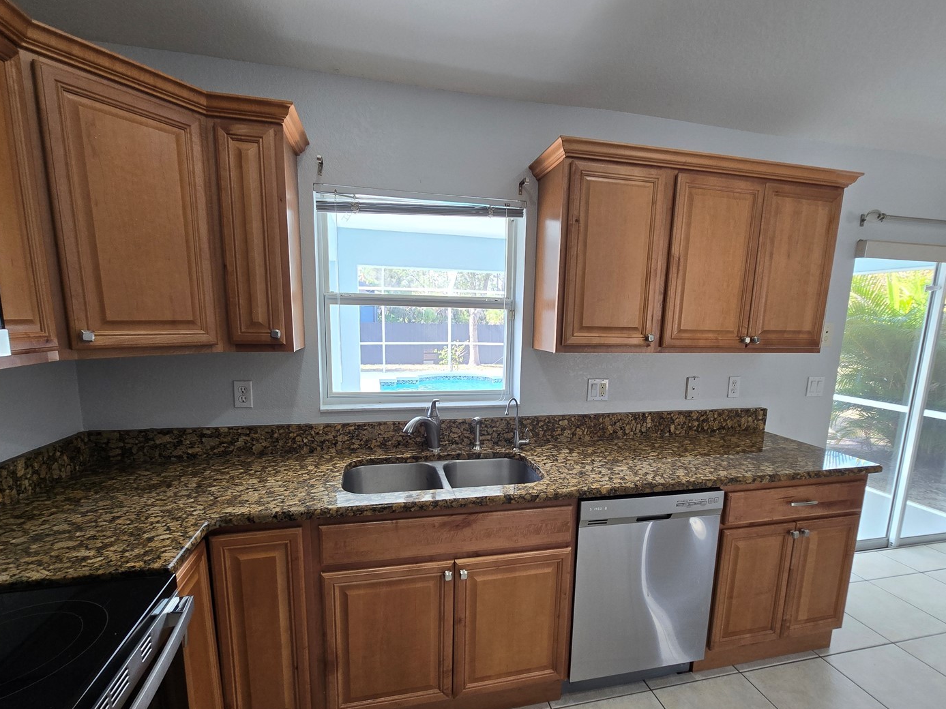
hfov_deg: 98.2
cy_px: 395
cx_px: 482
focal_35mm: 15
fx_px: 410
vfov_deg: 81.4
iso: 80
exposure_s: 1/60
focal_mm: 2.2
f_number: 2.2
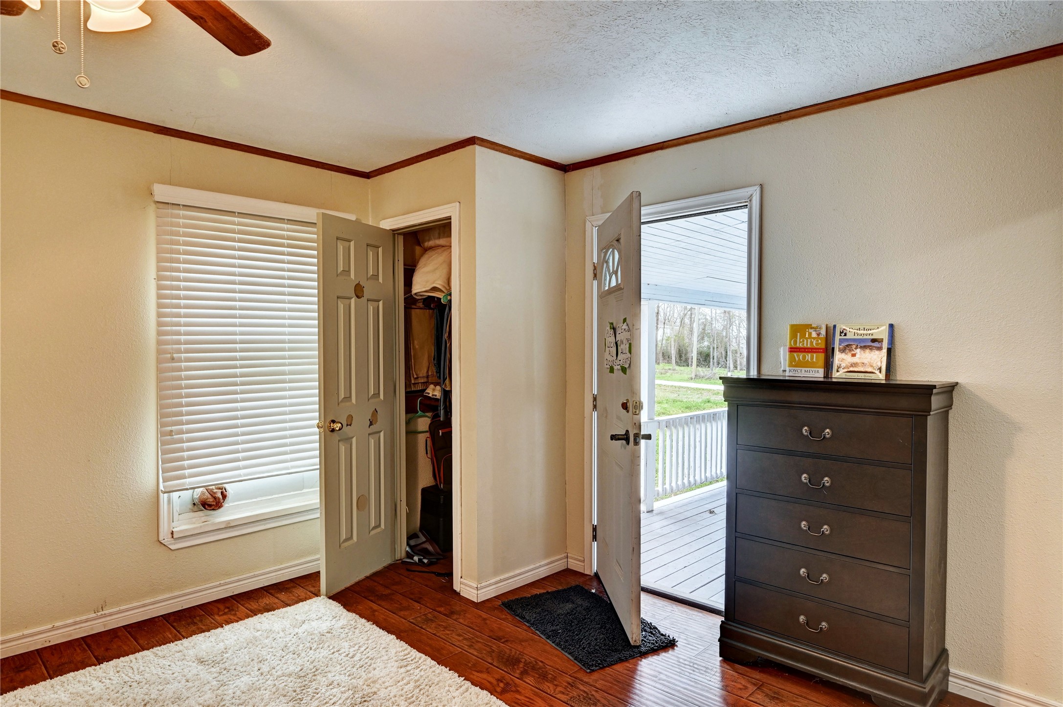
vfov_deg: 60.6
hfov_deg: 82.6
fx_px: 605
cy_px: 354
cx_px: 532
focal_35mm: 20
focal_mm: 20.5
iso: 400
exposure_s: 1/20
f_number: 8
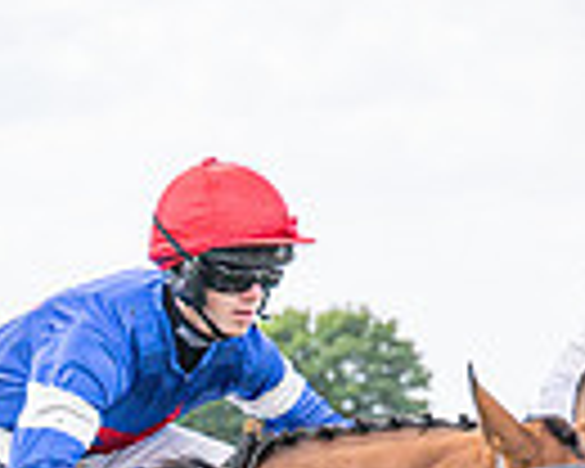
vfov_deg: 3.3
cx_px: -526
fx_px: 8103
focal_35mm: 468
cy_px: 708
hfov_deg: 4.1
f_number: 4
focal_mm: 70
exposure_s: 1/1600
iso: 400
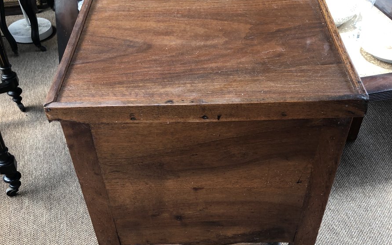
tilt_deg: -47.9
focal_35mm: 40
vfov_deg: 30.2
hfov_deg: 49.3
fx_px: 427
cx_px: 198
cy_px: 233
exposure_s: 1/50
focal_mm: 3.99
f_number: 1.8
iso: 25
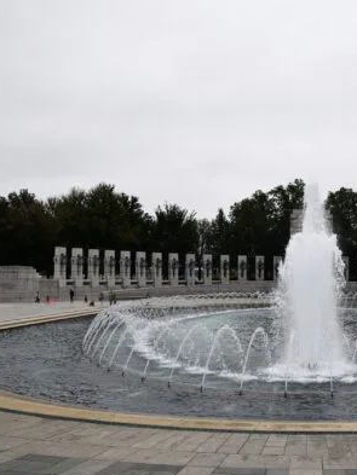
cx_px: 309
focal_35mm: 44
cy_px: 241
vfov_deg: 42.9
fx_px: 605
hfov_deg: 31.6
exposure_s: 1/200
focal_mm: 20
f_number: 7.1
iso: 400
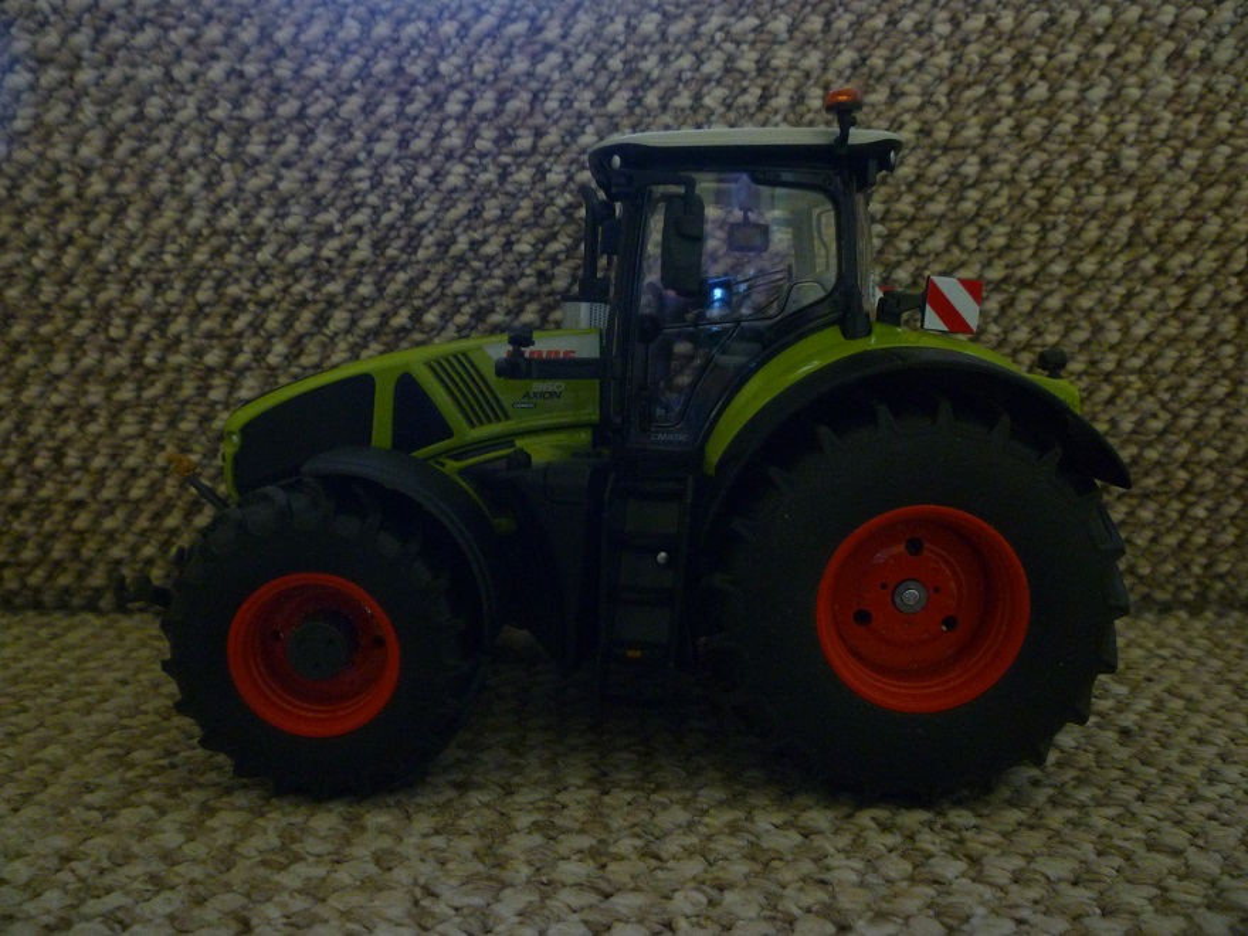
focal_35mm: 29
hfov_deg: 61.7
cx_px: 624
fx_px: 1046
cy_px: 468
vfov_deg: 48.2
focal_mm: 5.2
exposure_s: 1/8
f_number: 3.3
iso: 400
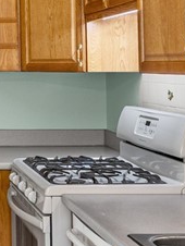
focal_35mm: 83
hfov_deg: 16.2
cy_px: 88
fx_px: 590
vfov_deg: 23.5
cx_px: -100
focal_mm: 12
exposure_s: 1/2
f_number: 9
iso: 250
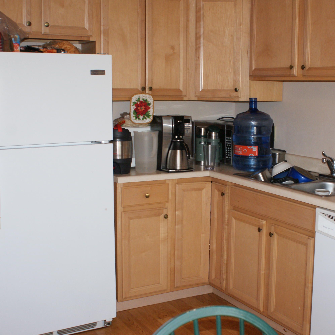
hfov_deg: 33.9
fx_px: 547
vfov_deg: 34.0
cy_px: 168
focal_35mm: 50
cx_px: 206
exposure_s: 1/60
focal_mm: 26
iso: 400
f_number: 5.6
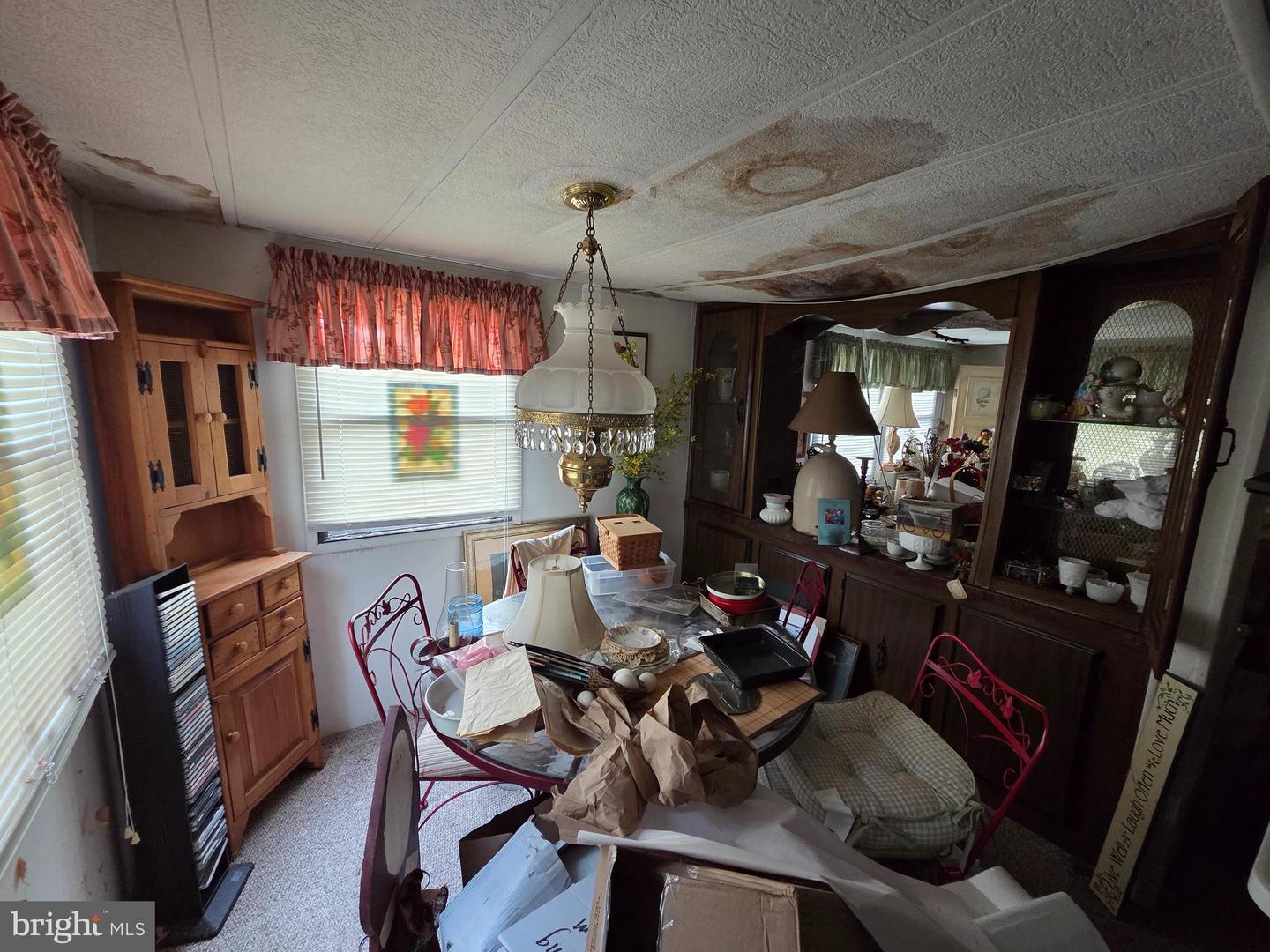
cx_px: 635
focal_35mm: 13
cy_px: 476
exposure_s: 1/60
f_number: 2.2
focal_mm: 2.2
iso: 400
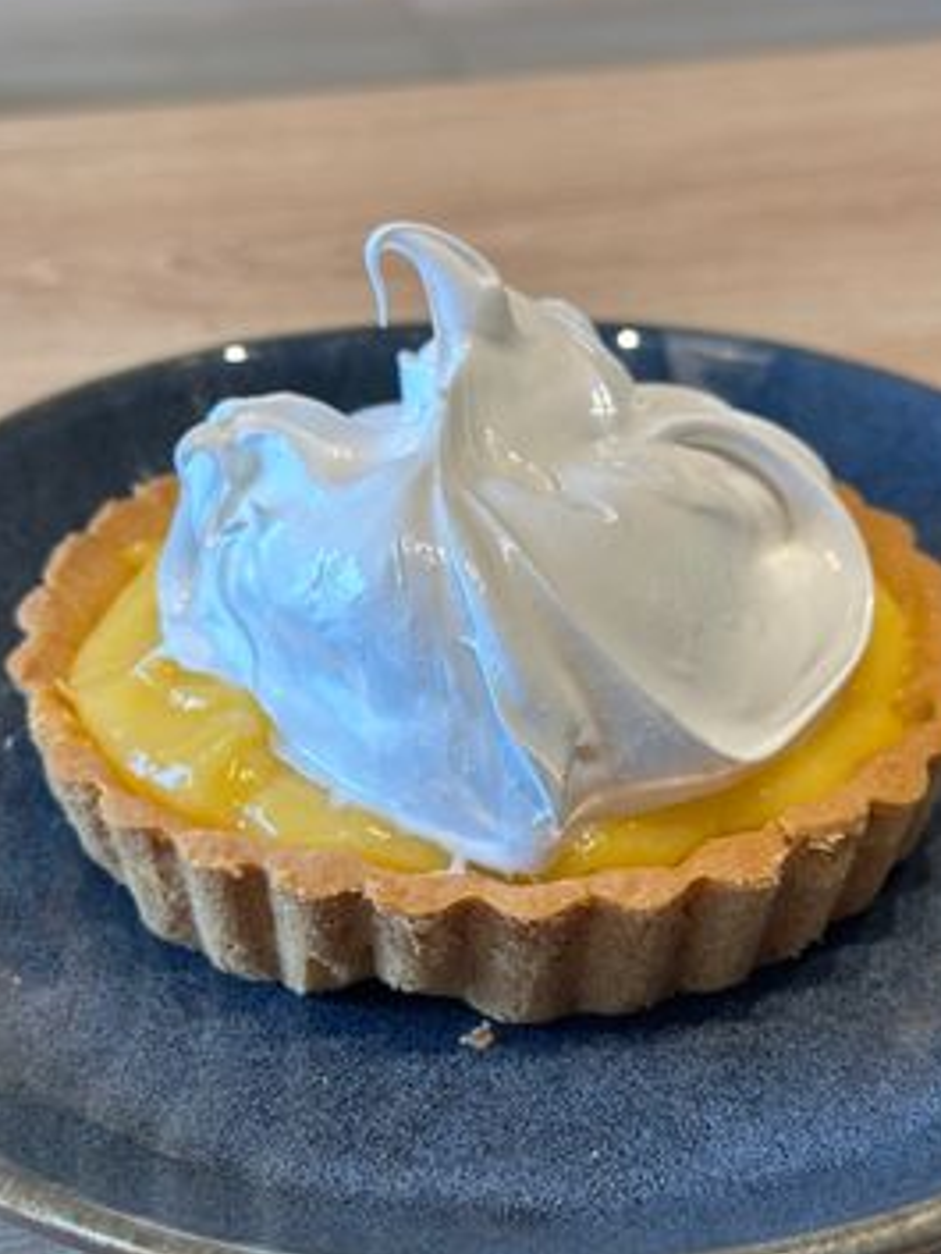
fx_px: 2101
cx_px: 476
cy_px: 650
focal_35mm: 58
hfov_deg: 25.2
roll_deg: +0.4
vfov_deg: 33.2
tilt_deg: -32.9
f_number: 1.78
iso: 80
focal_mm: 6.86
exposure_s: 1/141
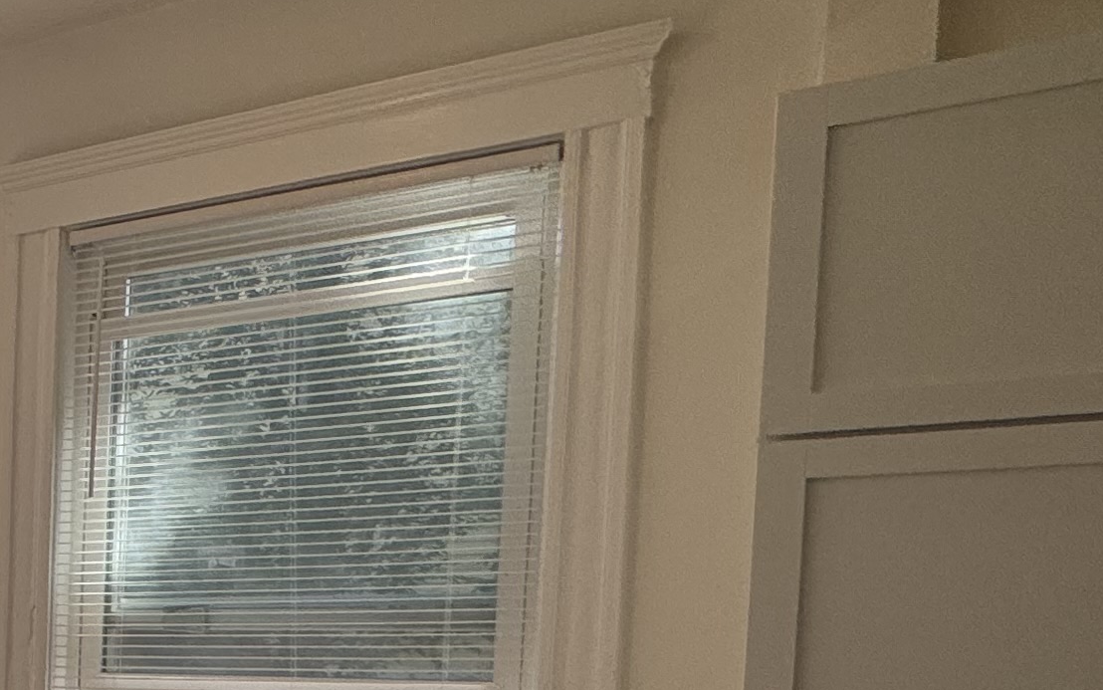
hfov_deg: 24.4
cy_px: 743
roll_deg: -0.5
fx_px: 1624
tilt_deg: -2.9
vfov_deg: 22.7
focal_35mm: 54
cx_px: -717
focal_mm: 2.22
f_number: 2.2
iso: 40
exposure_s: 1/320
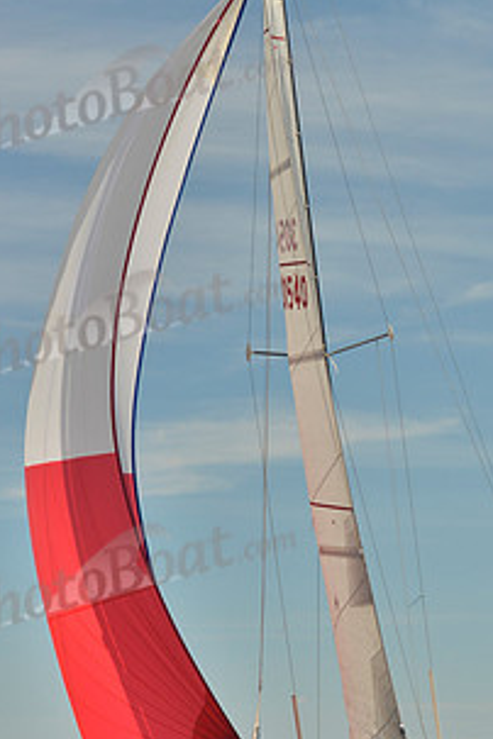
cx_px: 423
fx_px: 2752
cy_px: 415
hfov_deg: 10.2
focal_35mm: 134
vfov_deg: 15.3
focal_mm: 70
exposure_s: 1/800
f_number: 6.3
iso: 200
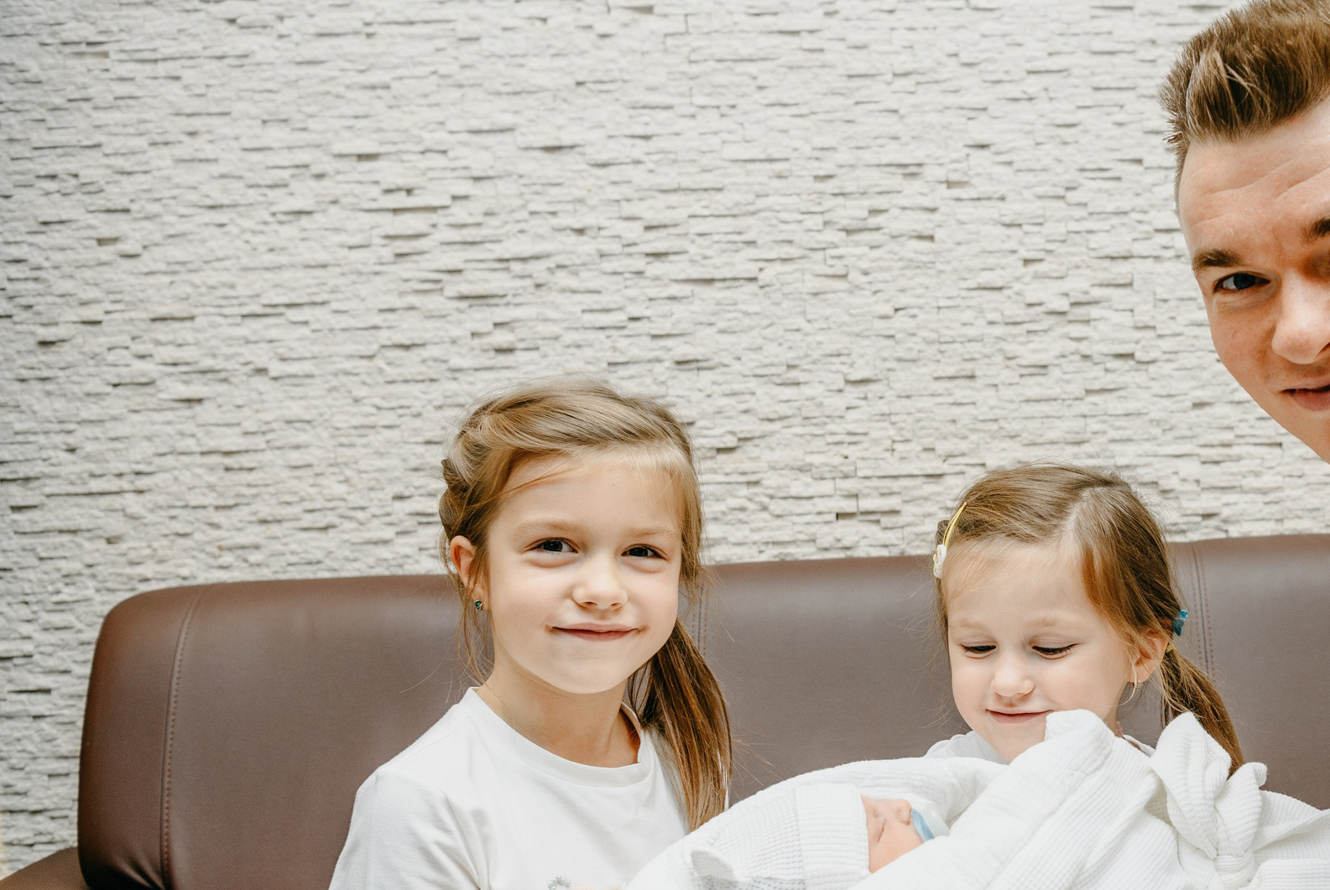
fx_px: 1590
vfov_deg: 31.0
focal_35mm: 43
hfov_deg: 43.1
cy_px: 610
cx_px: 1077
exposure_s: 1/160
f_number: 4
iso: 250
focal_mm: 26
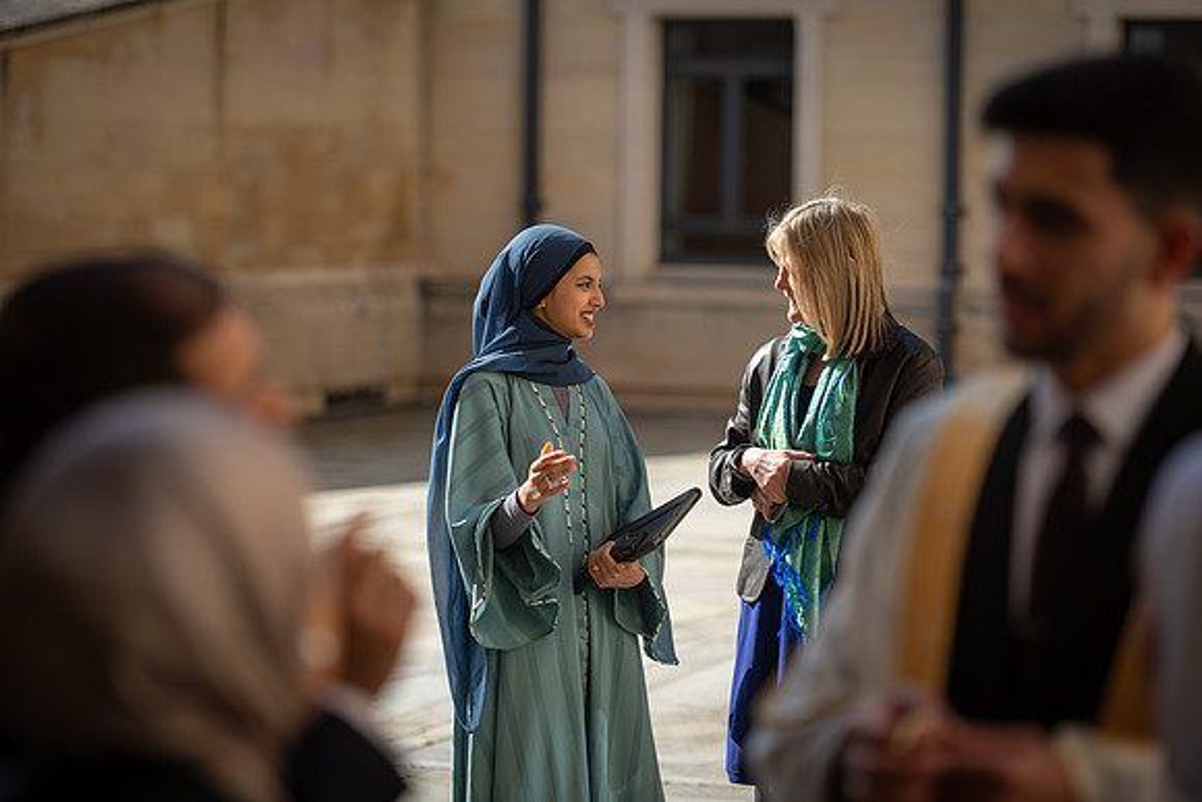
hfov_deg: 16.8
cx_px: 601
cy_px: 401
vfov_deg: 11.2
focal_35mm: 122
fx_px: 4074
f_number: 2.8
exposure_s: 1/2000
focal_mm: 122
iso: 100
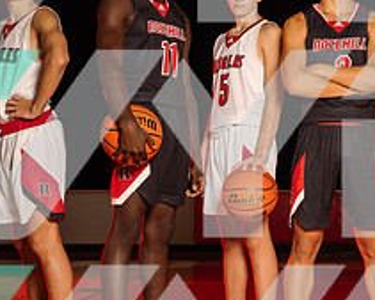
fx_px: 1033
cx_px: 307
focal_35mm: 93
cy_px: 145
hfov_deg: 20.3
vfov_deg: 16.5
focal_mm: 36
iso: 250
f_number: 8
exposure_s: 1/250
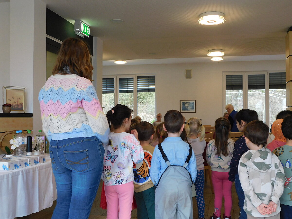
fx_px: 337
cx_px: 146
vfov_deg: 36.0
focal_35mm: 40
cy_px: 110
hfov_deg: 46.8
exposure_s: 1/30
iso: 160
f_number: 3.6
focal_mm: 7.1
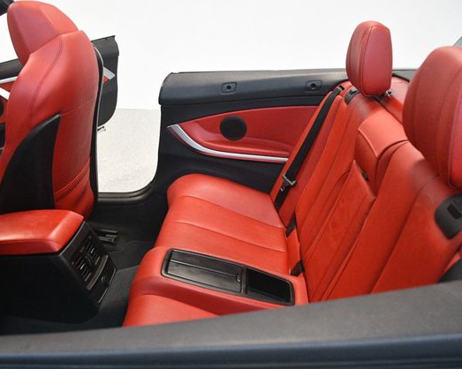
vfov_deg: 47.1
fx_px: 424
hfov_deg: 57.2
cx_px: 222
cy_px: 187
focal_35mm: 31
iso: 3200
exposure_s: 1/125
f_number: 3.5
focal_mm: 18
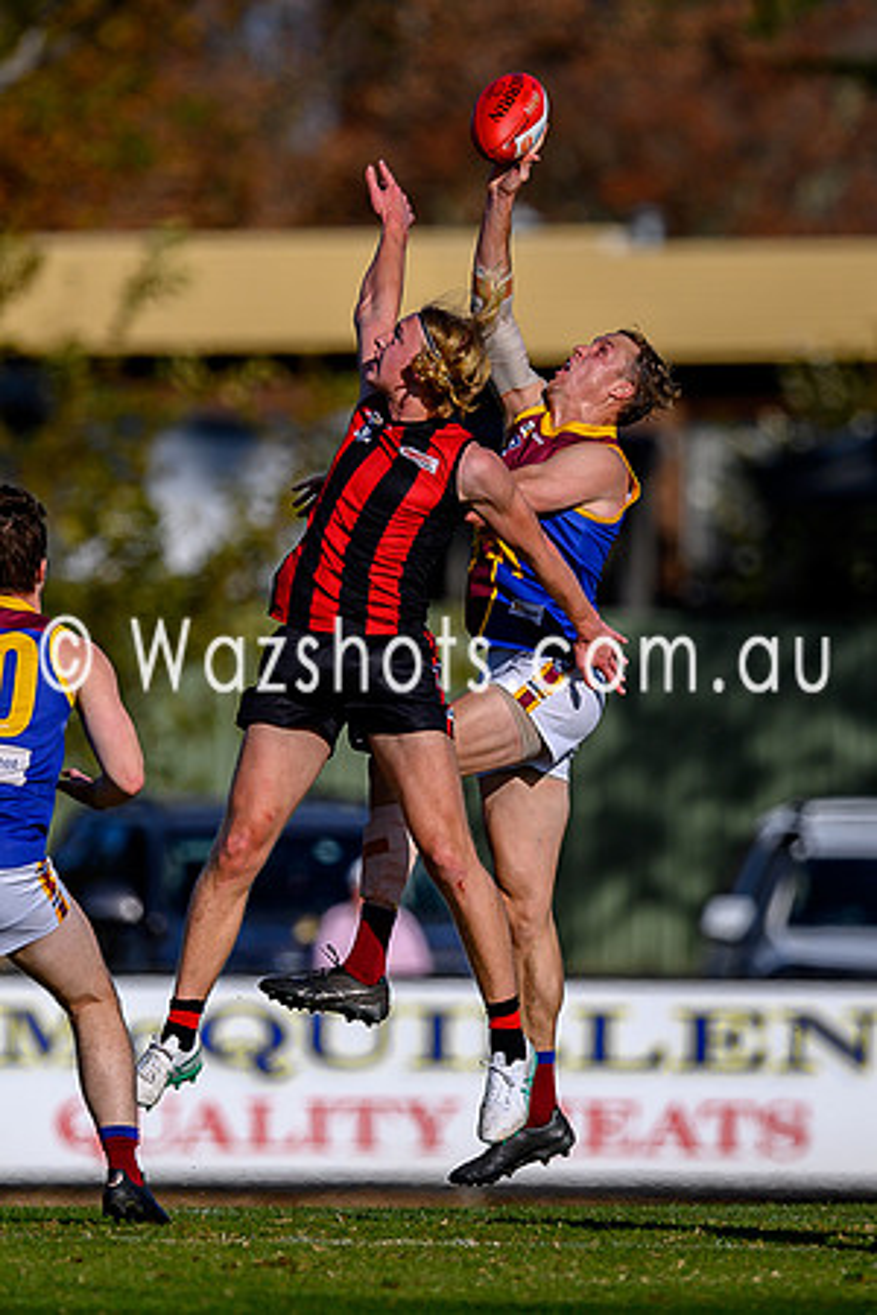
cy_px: 740
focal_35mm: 1033
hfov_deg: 1.3
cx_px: 407
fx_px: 37752
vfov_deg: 2.0
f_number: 4
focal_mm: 500
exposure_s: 1/2500
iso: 125
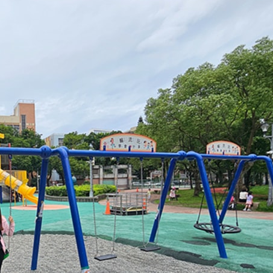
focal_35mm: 26
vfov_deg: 57.9
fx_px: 232
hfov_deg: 52.9
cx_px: 24
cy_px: 204
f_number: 2.2
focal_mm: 2.2
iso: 50
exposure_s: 1/2851
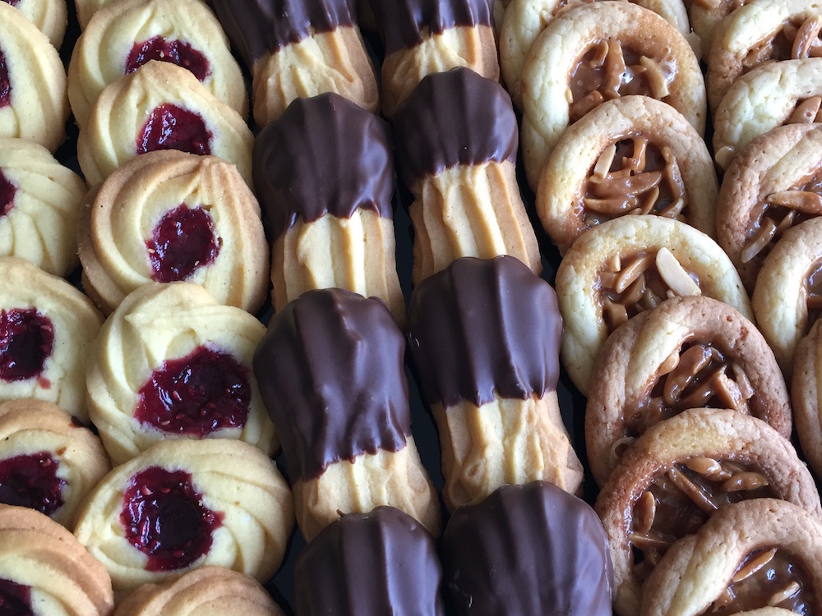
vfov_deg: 48.2
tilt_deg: -75.0
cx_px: 411
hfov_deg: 61.7
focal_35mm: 29
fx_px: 689
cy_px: 308
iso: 125
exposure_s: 1/33
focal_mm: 4.15
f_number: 2.2
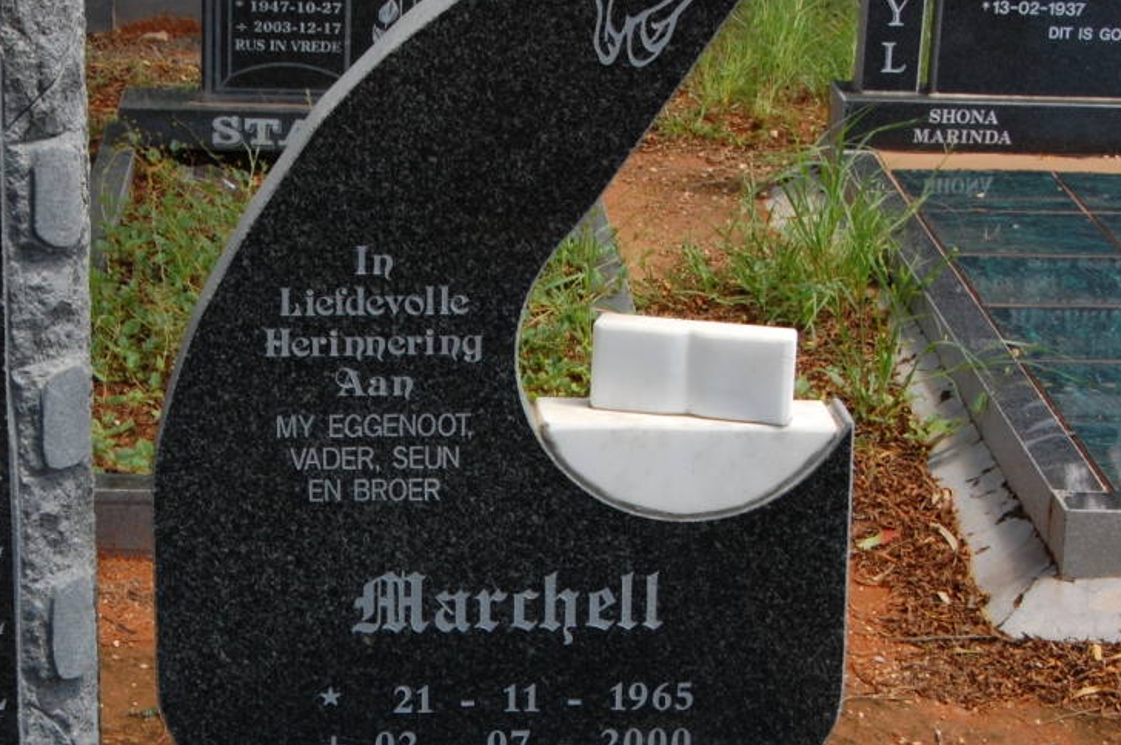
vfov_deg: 14.1
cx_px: 399
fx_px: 3018
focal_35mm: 97
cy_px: 409
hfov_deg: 21.0
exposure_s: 1/60
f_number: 18
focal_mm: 46
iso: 400
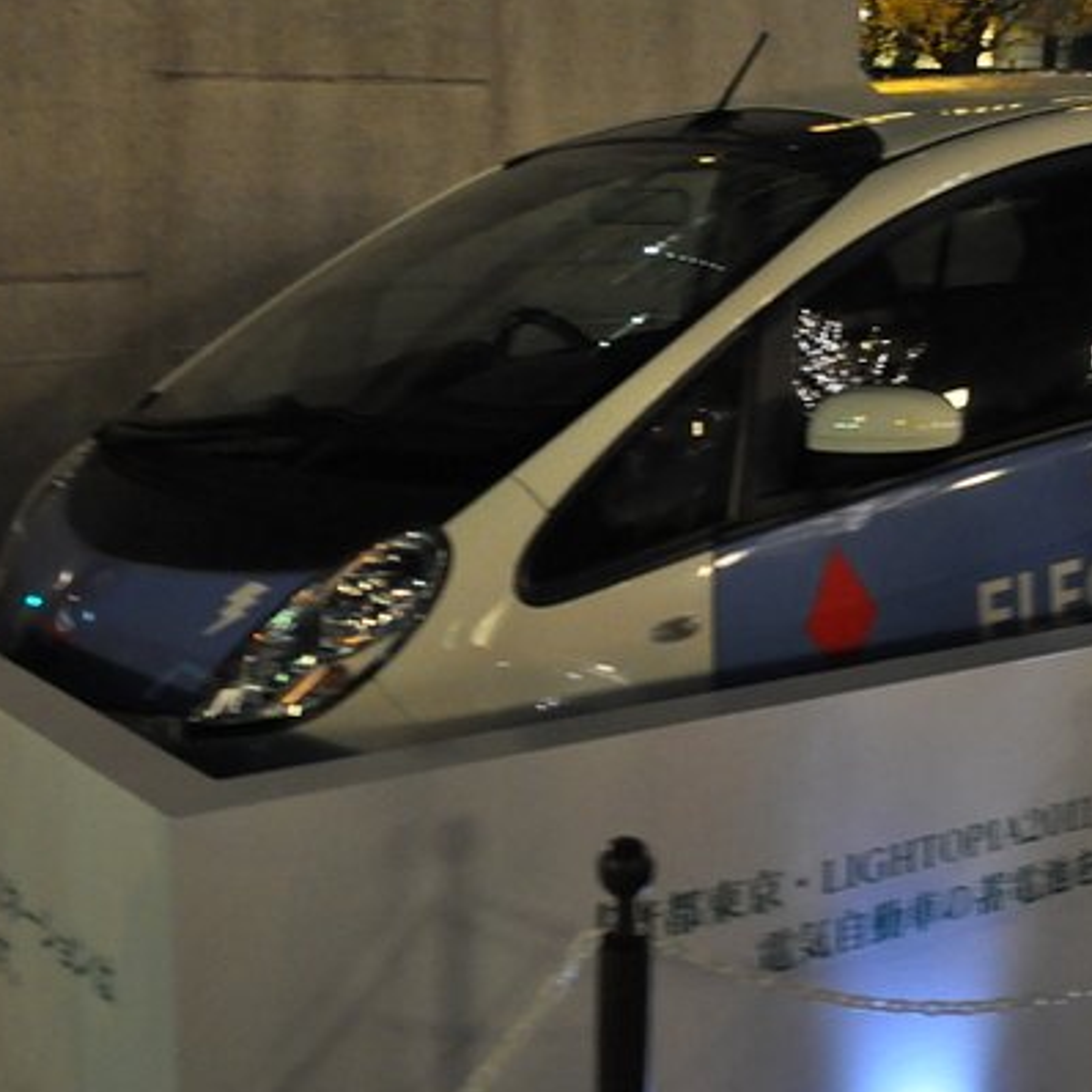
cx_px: 579
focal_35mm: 59
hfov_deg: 29.1
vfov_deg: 29.0
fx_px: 2106
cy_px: 466
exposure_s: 1/13
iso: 1600
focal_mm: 18
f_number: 3.5
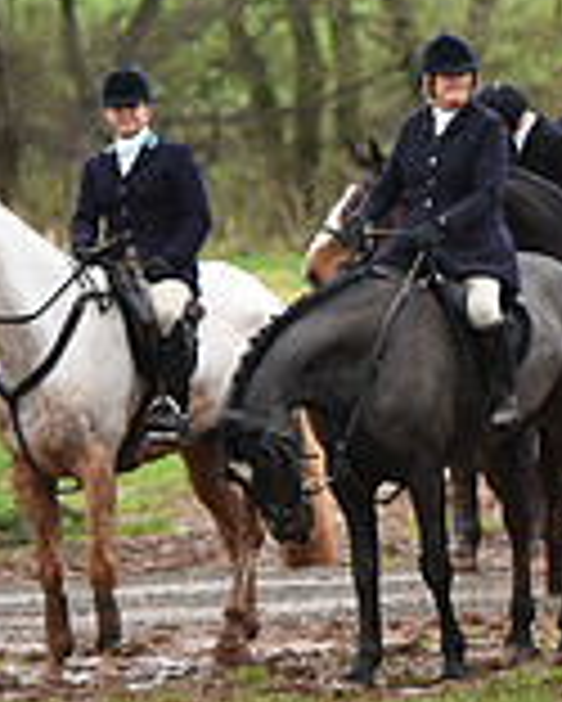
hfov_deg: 3.2
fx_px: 10157
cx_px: 1066
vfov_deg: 4.0
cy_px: 76
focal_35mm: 489
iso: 2500
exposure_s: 1/1000
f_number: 3.5
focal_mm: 140
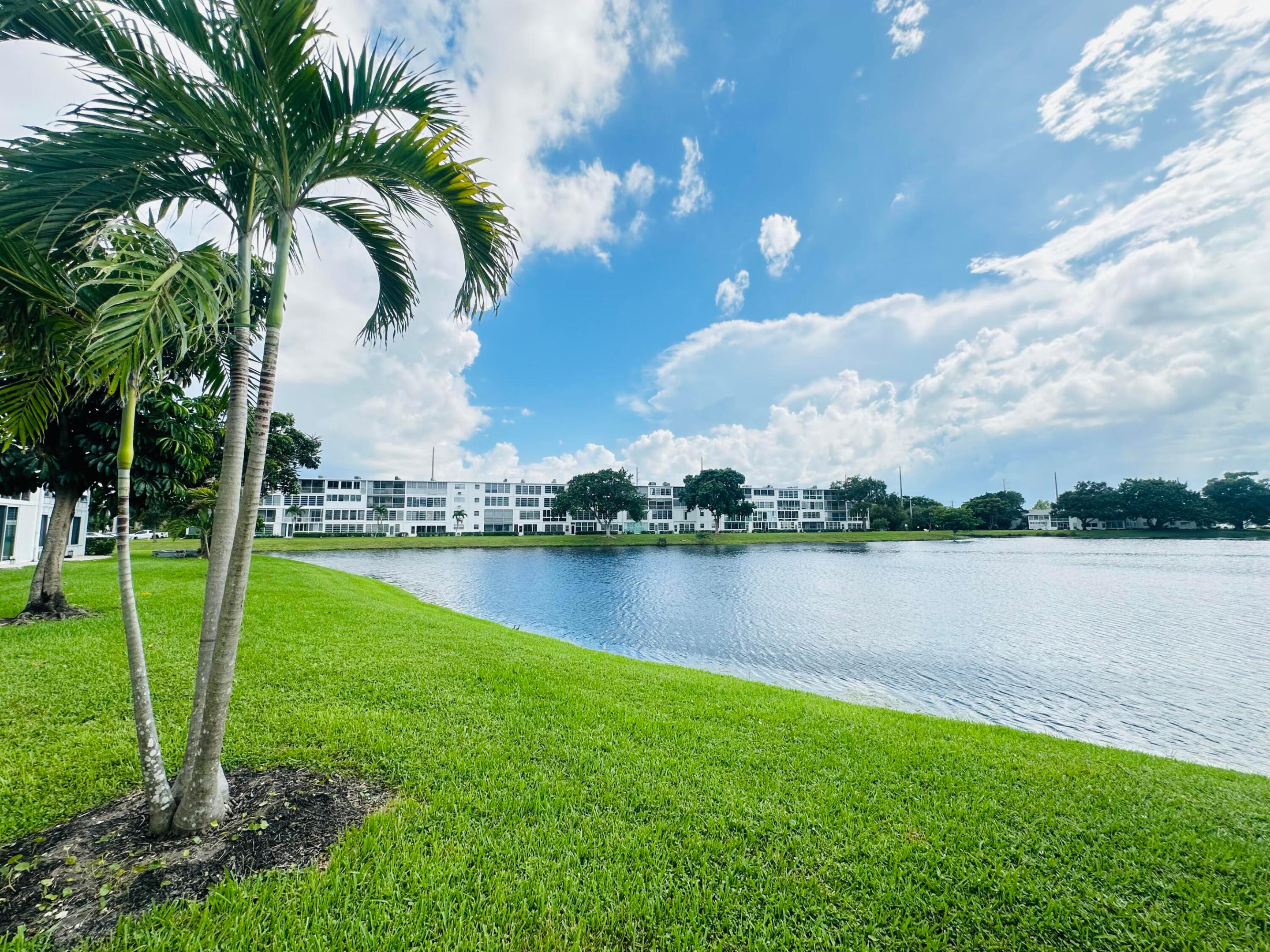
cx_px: 635
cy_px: 476
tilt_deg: +5.9
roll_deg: -0.7
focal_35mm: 14
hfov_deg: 102.1
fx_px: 514
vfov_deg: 85.7
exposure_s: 1/1182
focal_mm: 2.22
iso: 40
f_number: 2.2
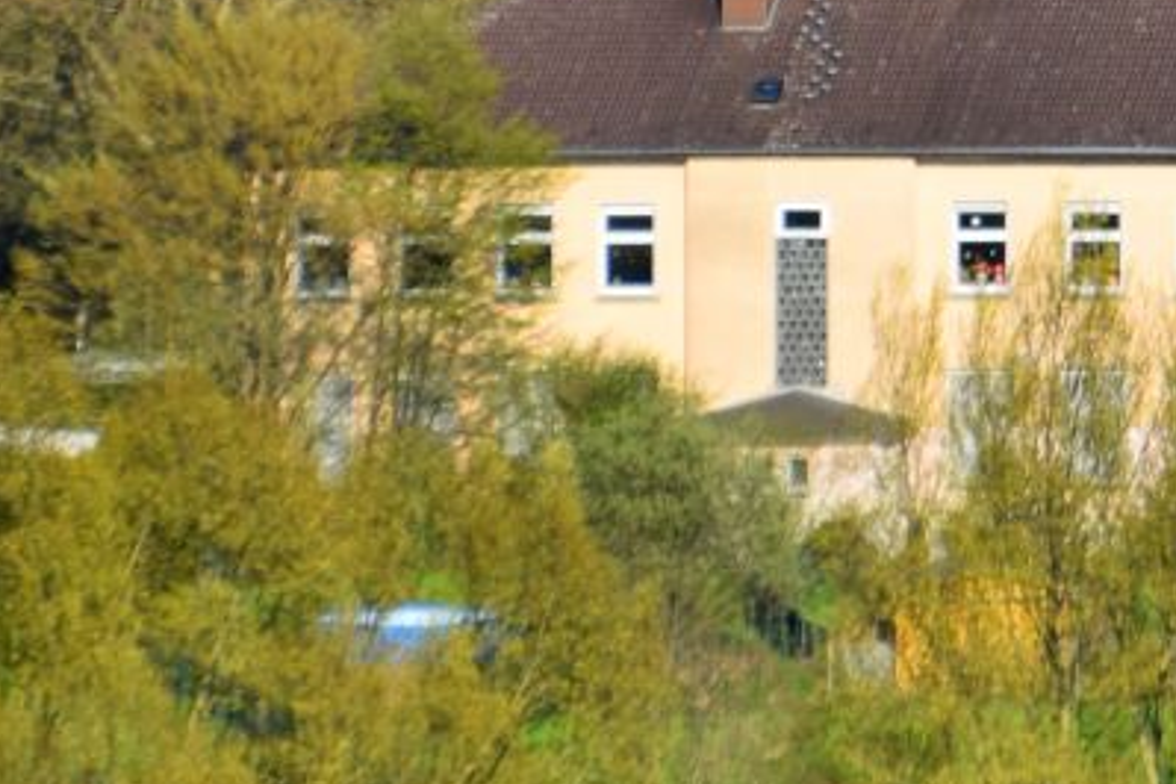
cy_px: -775
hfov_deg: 2.2
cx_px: 1922
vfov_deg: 1.4
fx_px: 30966
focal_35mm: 948
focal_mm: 140
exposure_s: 1/800
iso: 200
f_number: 7.1
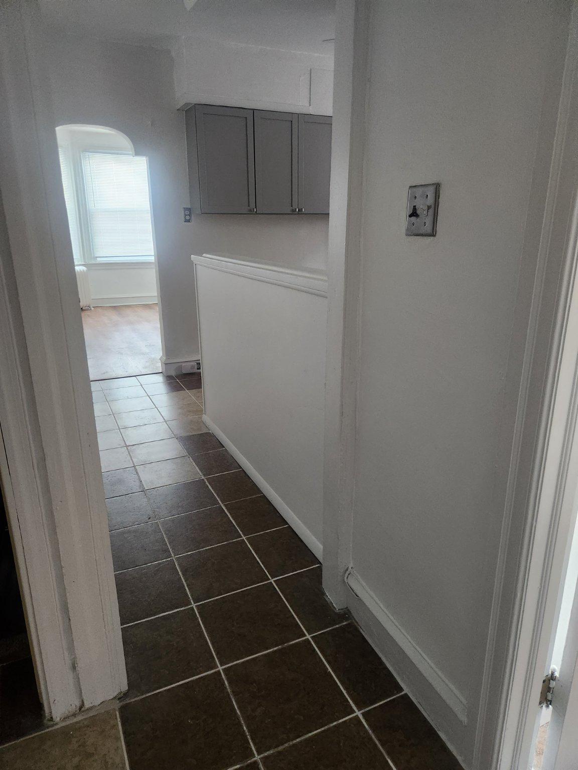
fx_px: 512
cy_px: 385
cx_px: 289
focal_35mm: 23
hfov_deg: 58.9
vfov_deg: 73.9
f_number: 1.8
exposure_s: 1/120
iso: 1000
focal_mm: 5.4
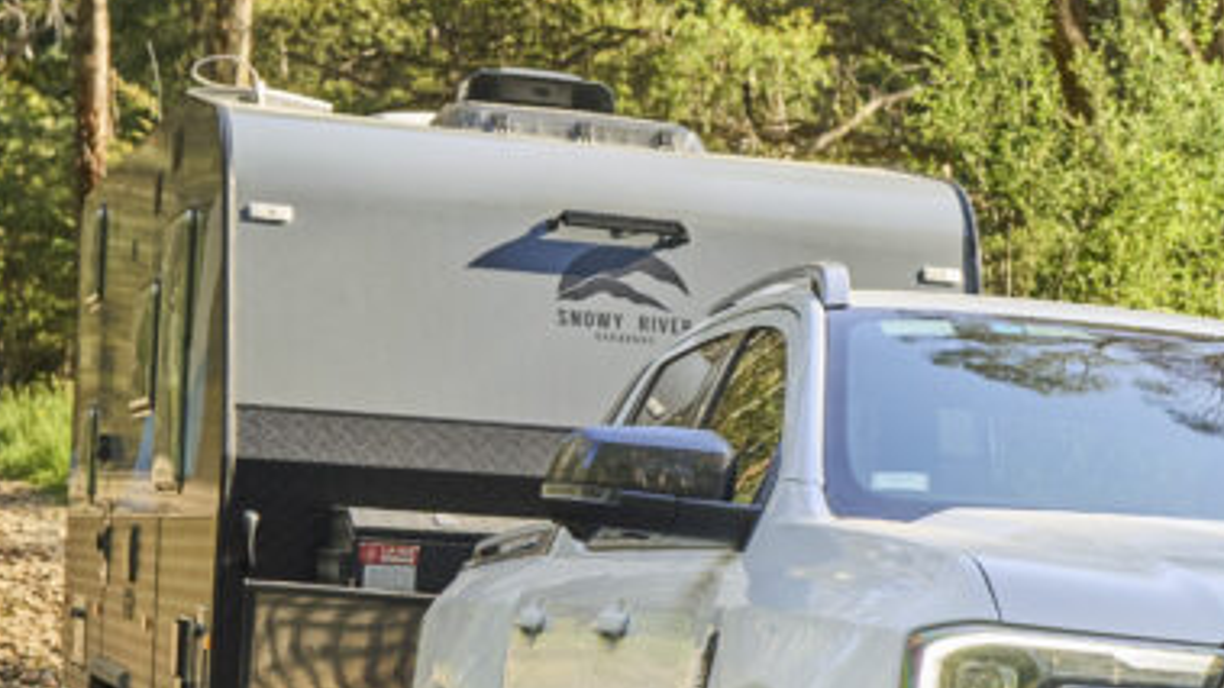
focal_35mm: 123
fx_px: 3991
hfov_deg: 15.9
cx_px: 1889
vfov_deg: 9.8
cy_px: 727
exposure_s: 1/1000
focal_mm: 29
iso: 500
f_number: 2.8
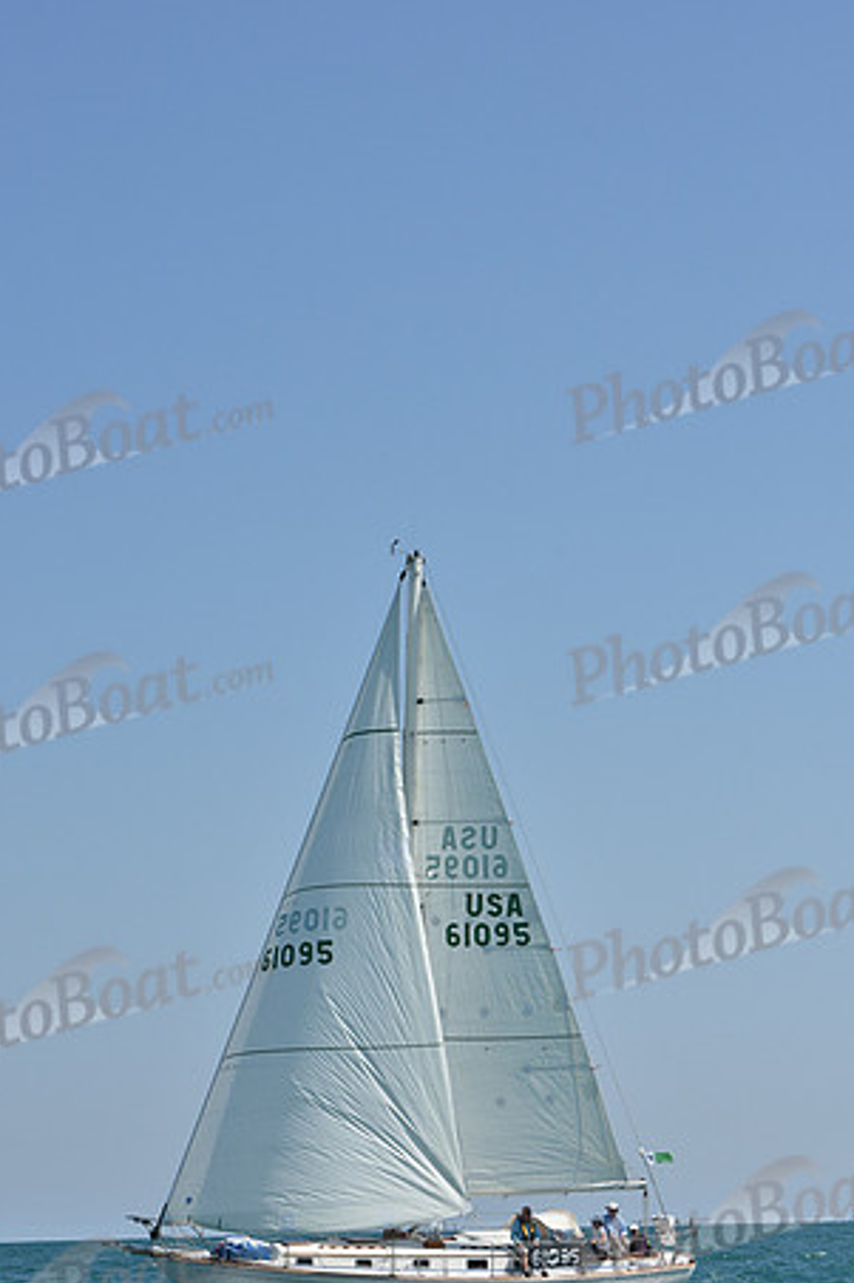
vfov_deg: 16.8
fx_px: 4344
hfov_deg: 11.2
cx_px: 421
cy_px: 820
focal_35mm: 122
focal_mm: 95
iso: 250
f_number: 8
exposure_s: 1/1250
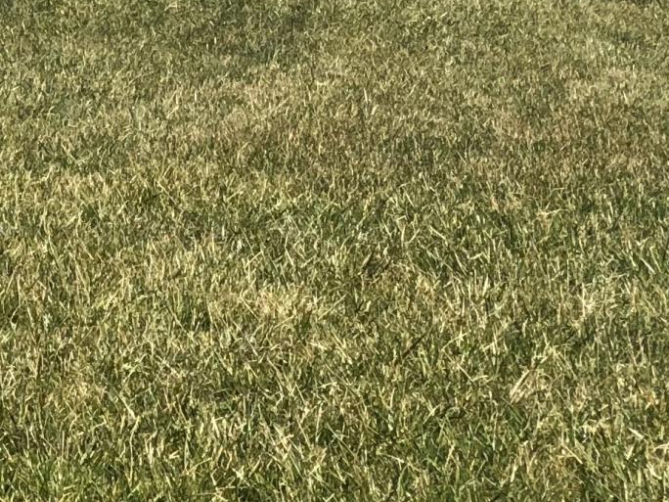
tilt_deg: +5.5
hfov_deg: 8.4
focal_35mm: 228
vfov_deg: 6.4
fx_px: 4406
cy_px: -314
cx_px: -536
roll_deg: +4.1
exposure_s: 1/827
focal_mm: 6
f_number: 2.4
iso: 16
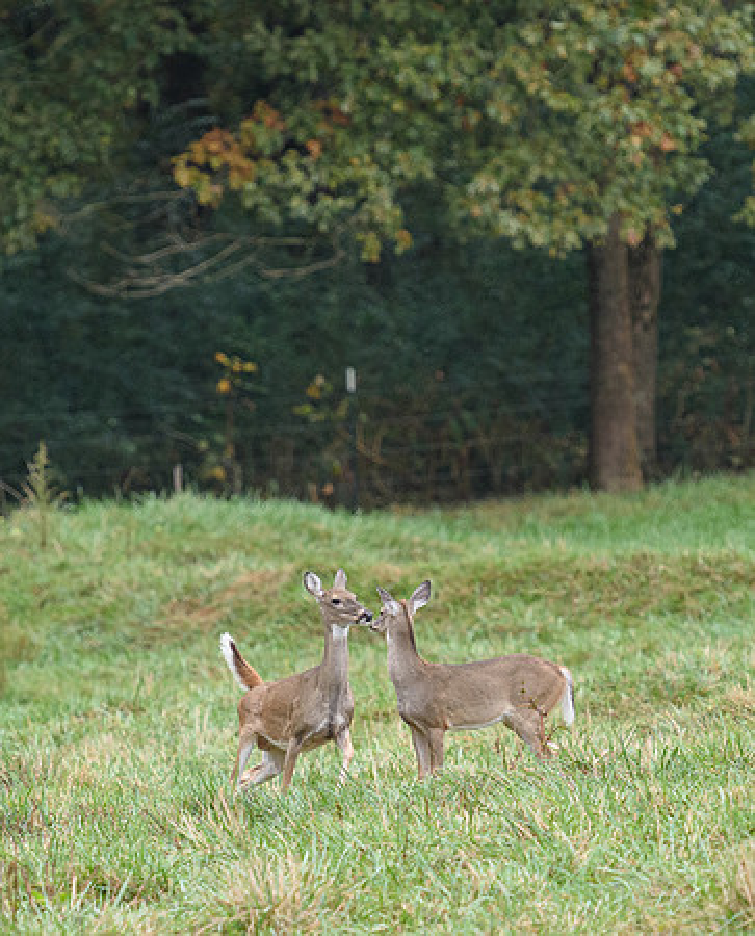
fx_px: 16808
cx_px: 428
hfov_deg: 2.6
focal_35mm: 605
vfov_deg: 3.2
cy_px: 626
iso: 560
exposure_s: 1/640
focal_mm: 185
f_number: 4
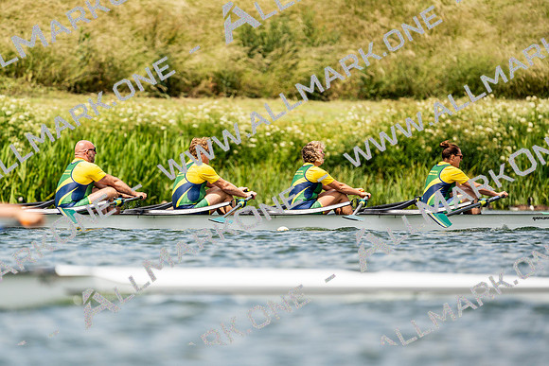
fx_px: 9060
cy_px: 183
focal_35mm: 594
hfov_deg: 3.5
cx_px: 274
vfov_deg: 2.3
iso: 250
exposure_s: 1/2000
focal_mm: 594
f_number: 6.3
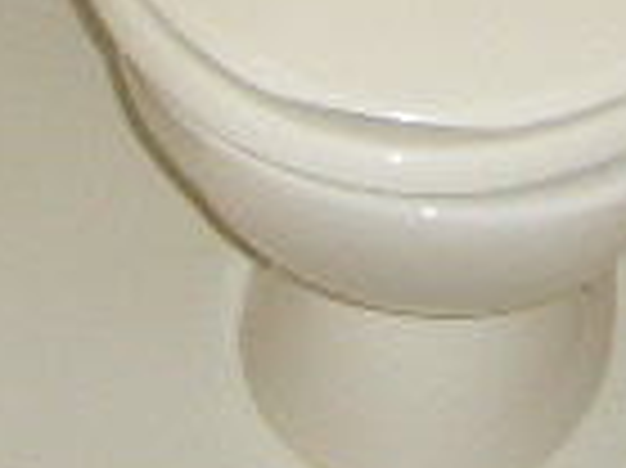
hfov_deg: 12.3
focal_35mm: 161
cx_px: 257
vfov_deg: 8.7
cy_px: -450
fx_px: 2909
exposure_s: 1/30
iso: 100
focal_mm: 5.8
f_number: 2.8
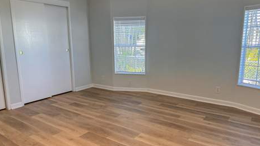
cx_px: 132
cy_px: 72
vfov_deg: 42.9
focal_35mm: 27
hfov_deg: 69.9
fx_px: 186
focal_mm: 6.86
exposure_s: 1/120
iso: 160
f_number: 1.78
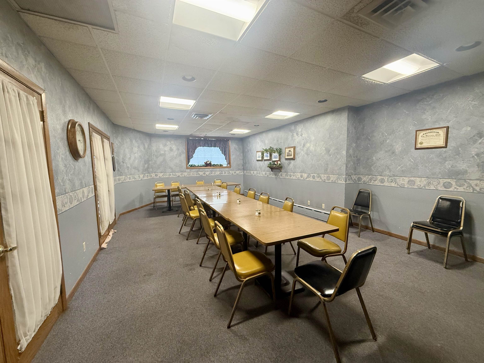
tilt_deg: -4.8
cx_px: 242
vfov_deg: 85.7
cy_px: 182
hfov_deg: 102.1
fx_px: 196
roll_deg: +1.4
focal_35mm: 14
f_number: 2.2
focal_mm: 2.22
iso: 400
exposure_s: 1/120
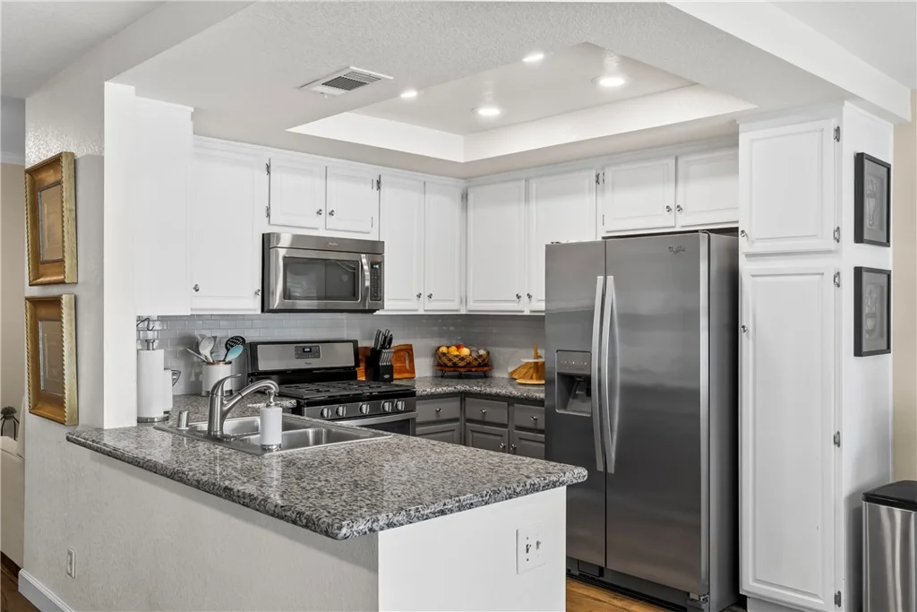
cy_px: 306
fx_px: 764
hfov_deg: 61.9
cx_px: 458
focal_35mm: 30
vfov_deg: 43.6
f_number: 8
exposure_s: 1/4
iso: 400
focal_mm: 20
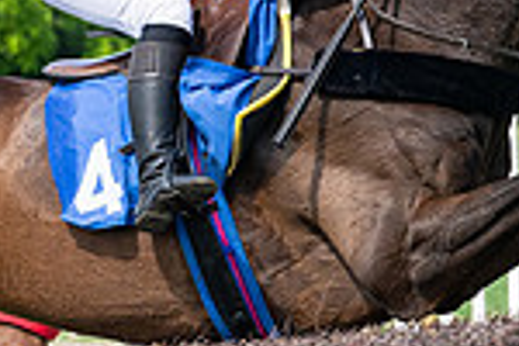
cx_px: 363
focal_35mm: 373
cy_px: 434
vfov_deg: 3.7
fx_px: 5377
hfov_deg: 5.5
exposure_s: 1/2500
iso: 400
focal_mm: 70
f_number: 4
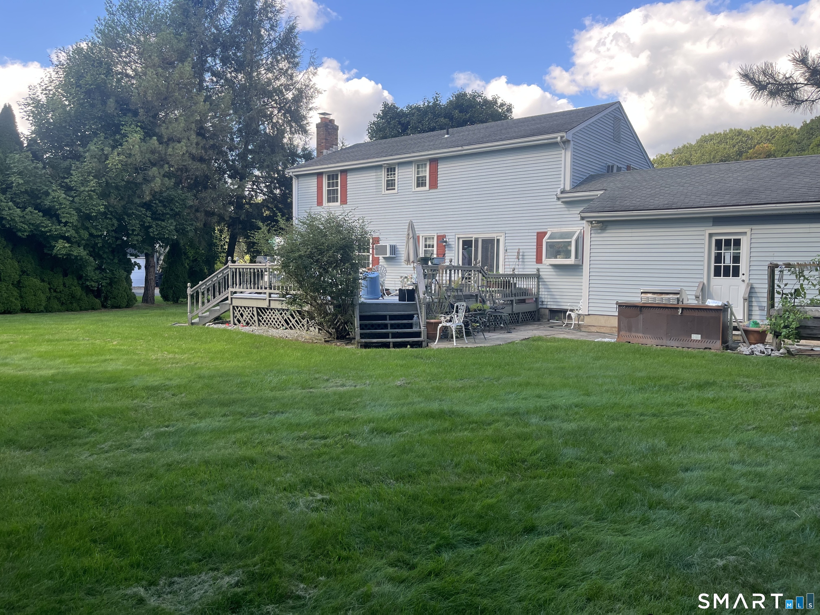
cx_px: 410
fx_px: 616
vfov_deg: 53.1
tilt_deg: -3.5
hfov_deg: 67.3
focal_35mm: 26
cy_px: 308
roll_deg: -0.5
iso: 50
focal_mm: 5.1
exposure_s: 1/459
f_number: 1.6
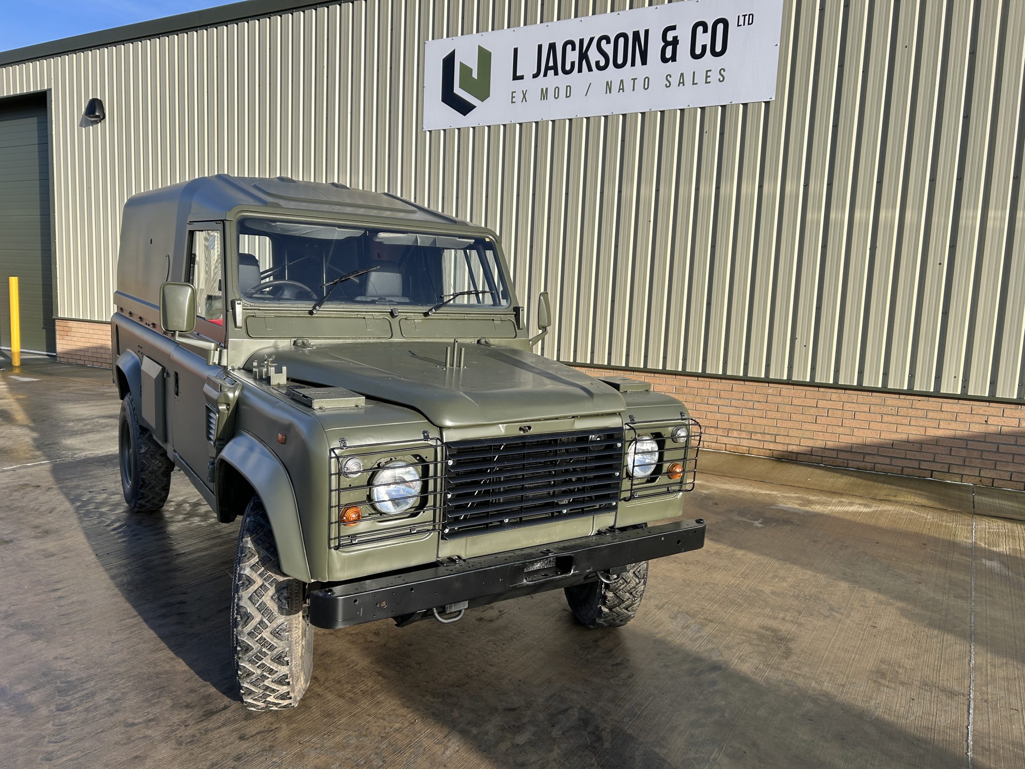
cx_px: 512
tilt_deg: -4.8
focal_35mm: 26
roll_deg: -1.4
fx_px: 770
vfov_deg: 53.1
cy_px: 384
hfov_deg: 67.3
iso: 50
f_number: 1.5
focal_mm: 5.7
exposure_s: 1/2571
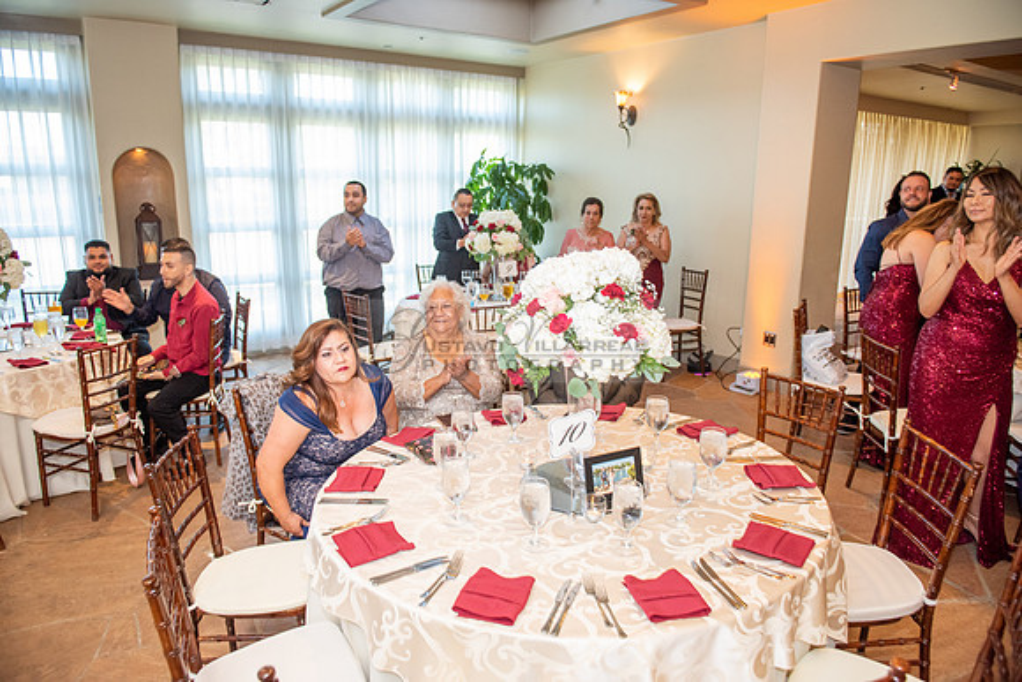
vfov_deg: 53.2
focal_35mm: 24
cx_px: 511
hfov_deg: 73.7
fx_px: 681
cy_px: 341
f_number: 3.5
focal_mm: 24
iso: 1600
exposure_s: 1/125
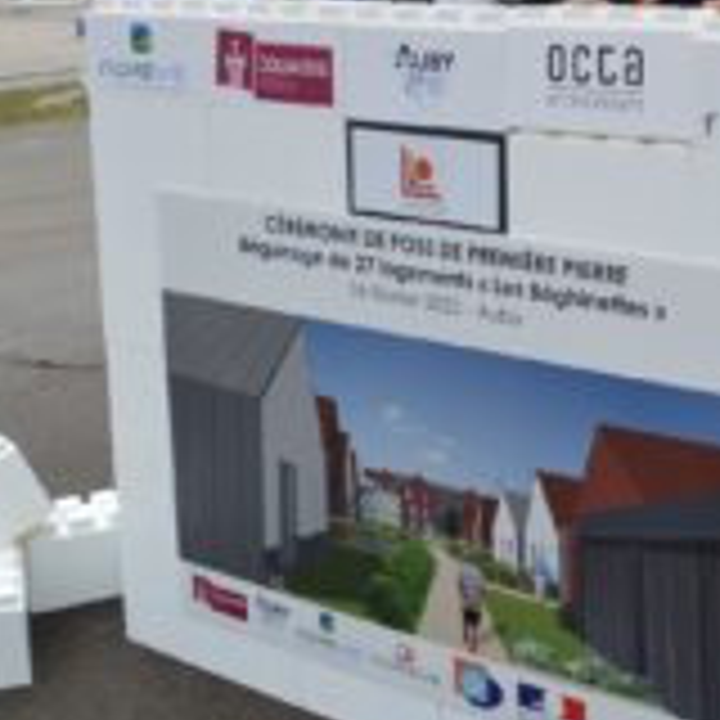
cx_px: 554
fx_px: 1435
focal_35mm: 61
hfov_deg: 27.7
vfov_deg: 27.7
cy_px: 169
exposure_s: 1/125
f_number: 5.6
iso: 220
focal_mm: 18
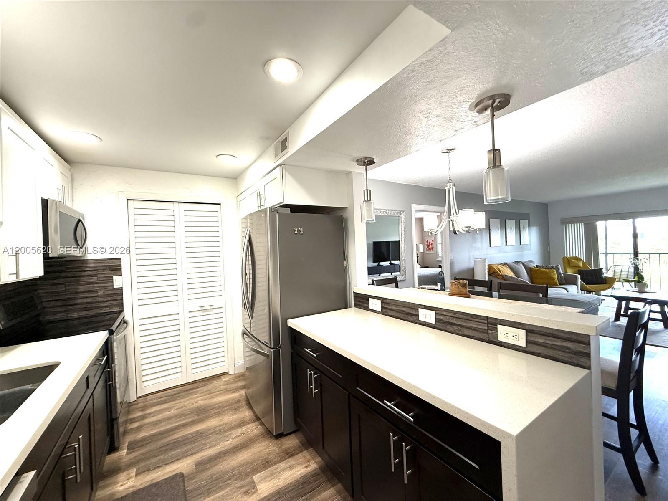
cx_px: 334
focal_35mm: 14
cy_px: 250
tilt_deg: +0.1
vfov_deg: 85.7
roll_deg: +1.9
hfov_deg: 102.1
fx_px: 270
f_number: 2.2
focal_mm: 2.22
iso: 320
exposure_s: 1/120
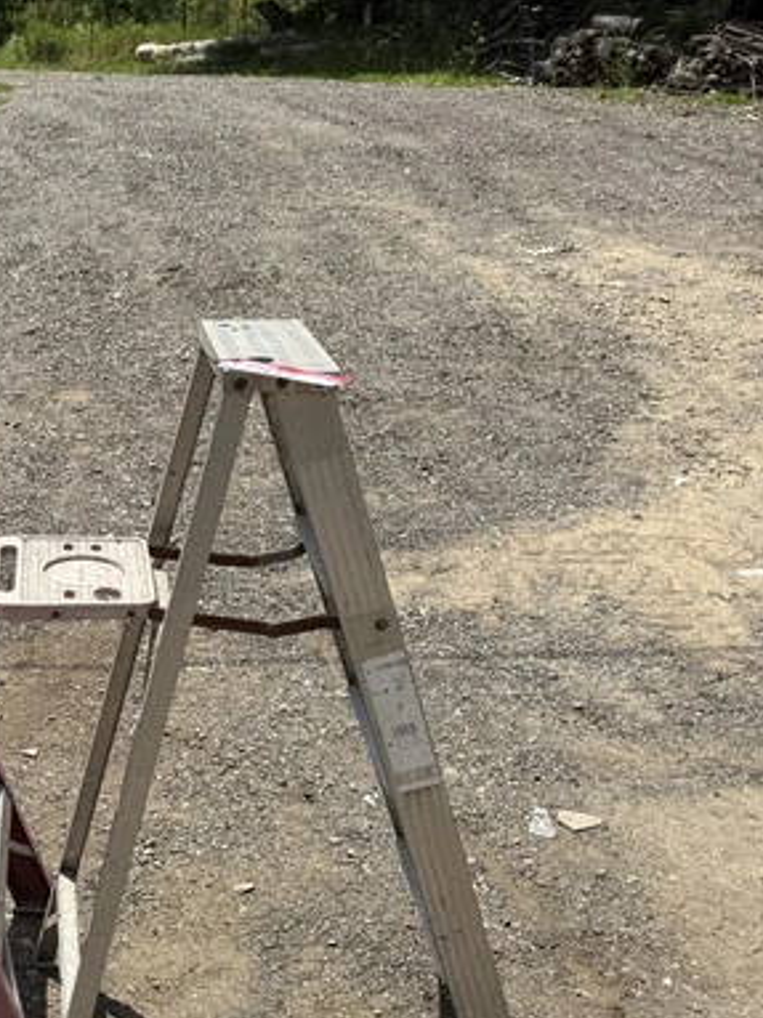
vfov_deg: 40.3
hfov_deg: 27.8
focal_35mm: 47
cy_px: 597
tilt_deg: -22.4
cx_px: -104
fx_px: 1382
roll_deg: +0.5
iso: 80
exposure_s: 1/4405
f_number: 1.78
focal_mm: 6.76
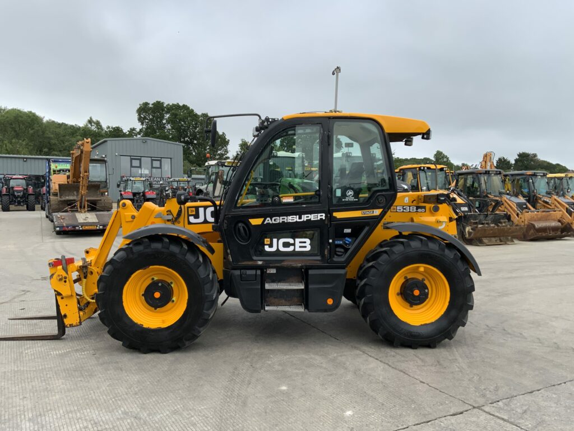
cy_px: 216
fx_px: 481
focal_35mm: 29
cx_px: 287
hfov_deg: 61.7
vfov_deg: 48.2
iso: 16
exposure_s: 1/1055
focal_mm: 3
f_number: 1.8
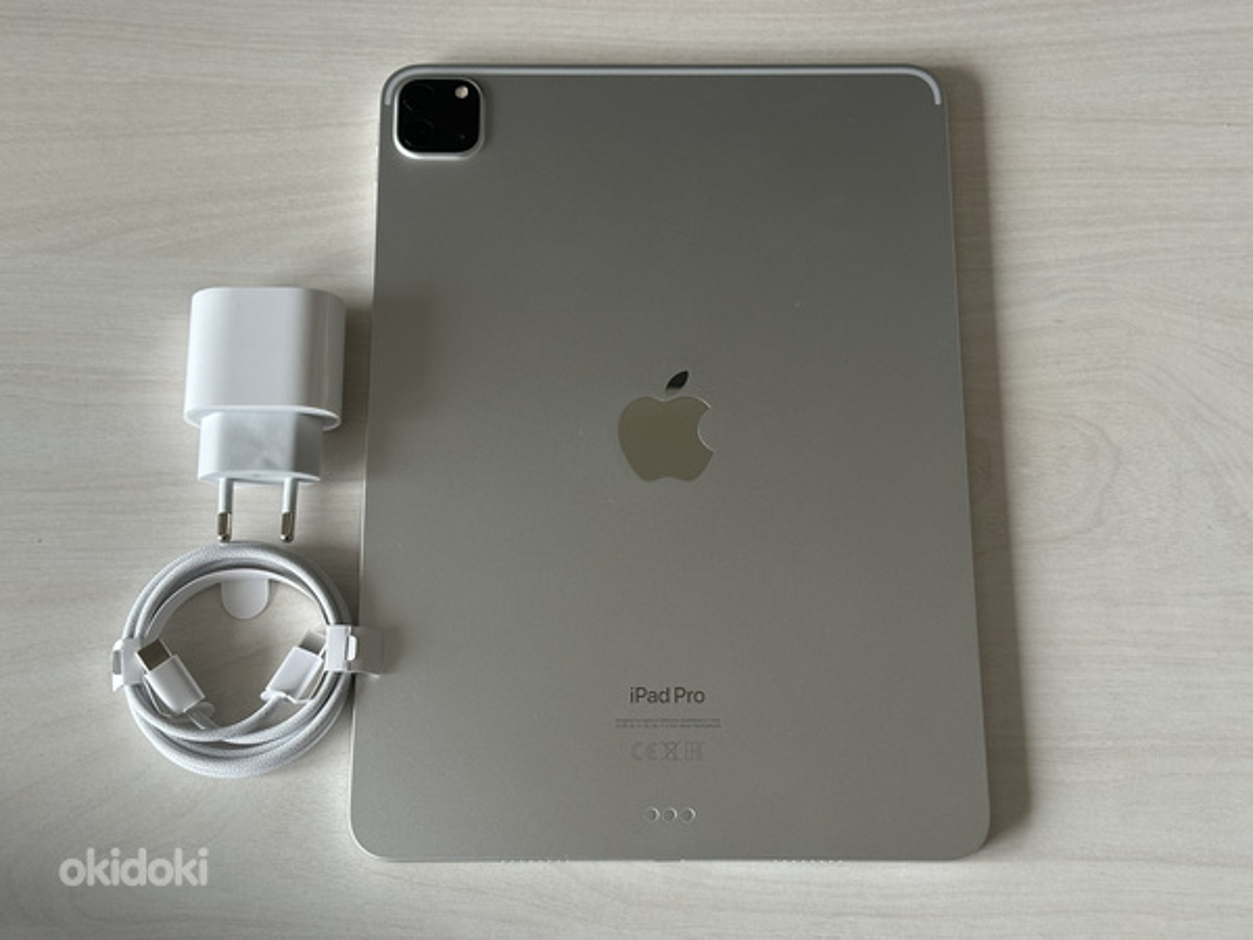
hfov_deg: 39.7
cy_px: 470
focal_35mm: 48
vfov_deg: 30.3
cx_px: 626
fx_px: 1737
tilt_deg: -72.5
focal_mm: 6.86
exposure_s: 1/60
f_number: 1.78
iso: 125
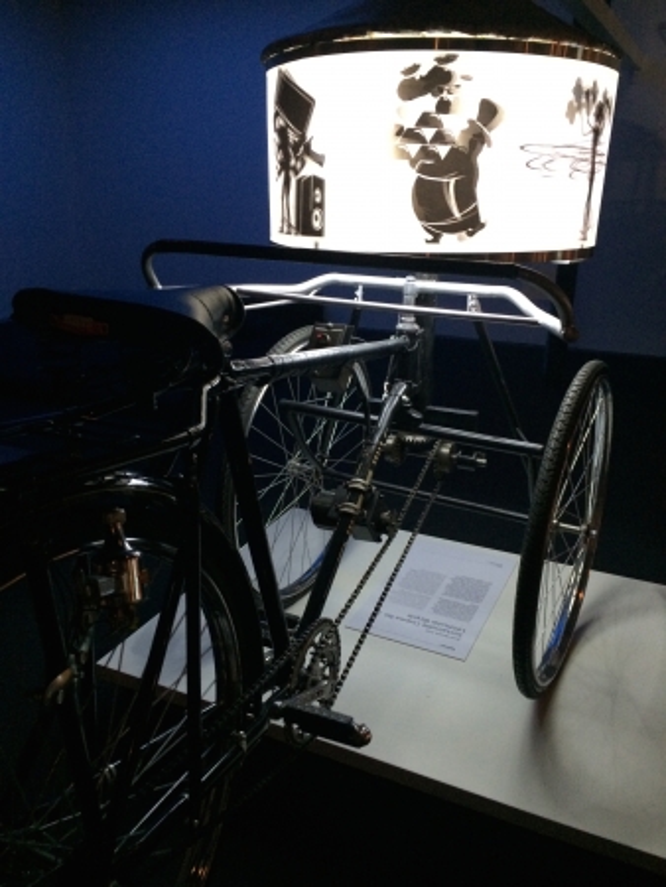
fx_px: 769
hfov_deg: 46.8
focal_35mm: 30
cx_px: 333
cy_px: 444
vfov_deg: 59.9
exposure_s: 1/24
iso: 320
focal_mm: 4.12
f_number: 2.2
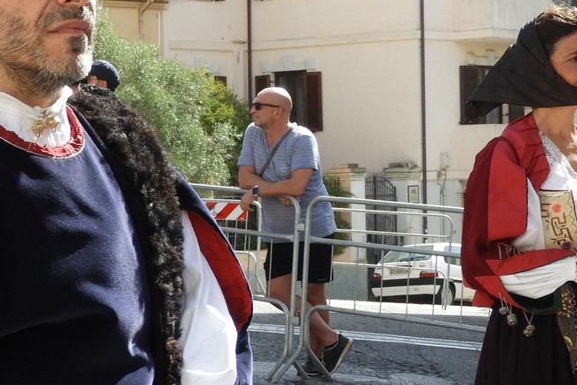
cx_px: -112
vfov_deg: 9.5
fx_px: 2307
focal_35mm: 144
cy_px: 225
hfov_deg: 13.8
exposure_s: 1/320
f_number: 4
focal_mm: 9
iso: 100
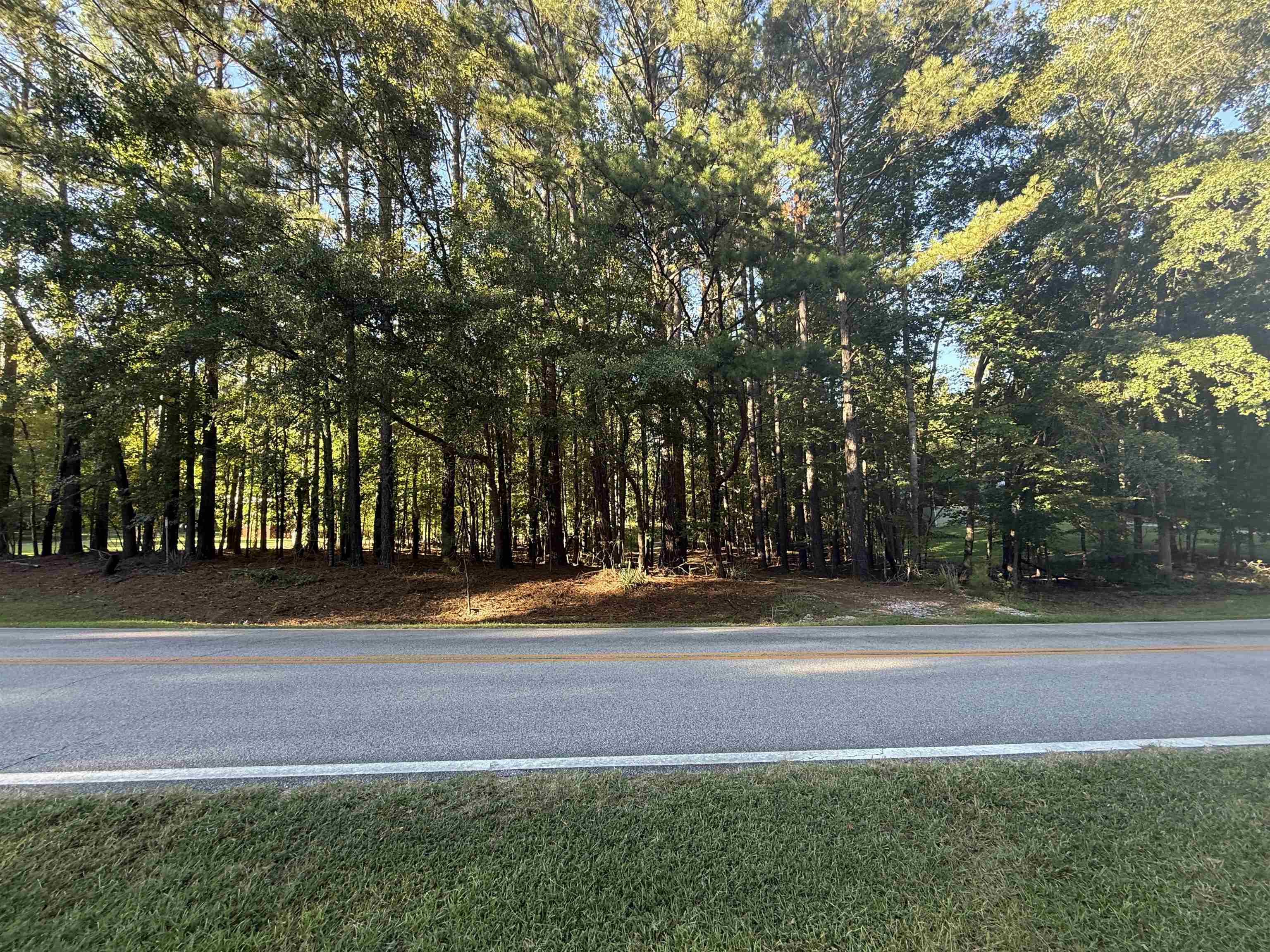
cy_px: 476
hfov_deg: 102.1
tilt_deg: +8.1
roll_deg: +2.8
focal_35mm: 14
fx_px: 514
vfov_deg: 85.7
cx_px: 635
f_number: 2.2
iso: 100
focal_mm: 2.22
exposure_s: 1/99
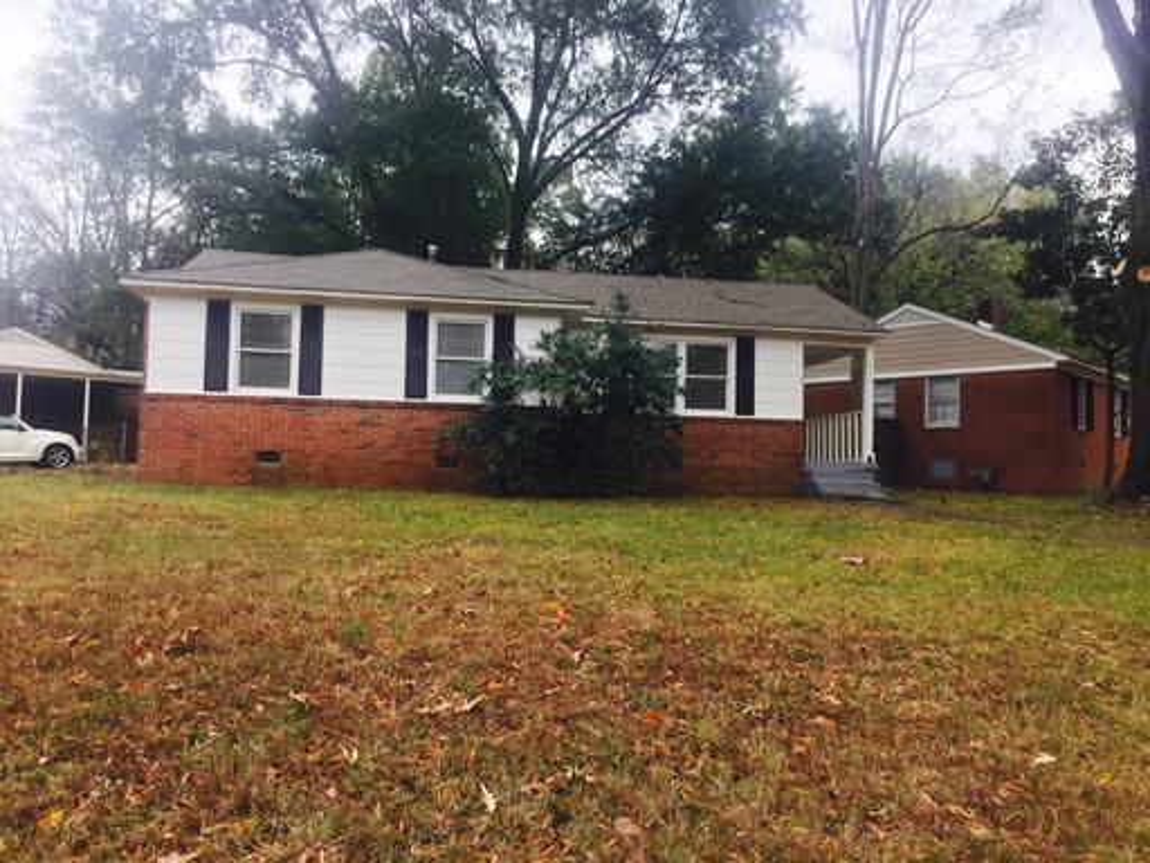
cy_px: 432
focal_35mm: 29
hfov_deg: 61.7
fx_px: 963
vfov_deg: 48.2
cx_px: 575
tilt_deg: +2.3
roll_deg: -2.3
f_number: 2.2
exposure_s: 1/120
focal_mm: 4.15
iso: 32
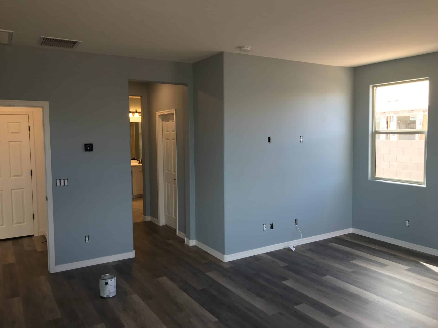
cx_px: 219
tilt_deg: -3.8
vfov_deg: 49.7
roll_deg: +0.7
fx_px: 354
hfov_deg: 63.4
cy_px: 164
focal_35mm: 28
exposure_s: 1/40
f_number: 1.8
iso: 25
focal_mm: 3.99
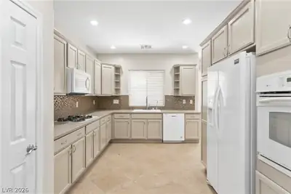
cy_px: 97
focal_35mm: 19
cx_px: 146
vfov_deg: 64.6
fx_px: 154
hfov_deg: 86.9
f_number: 8
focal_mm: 19
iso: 400
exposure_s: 1/2.5
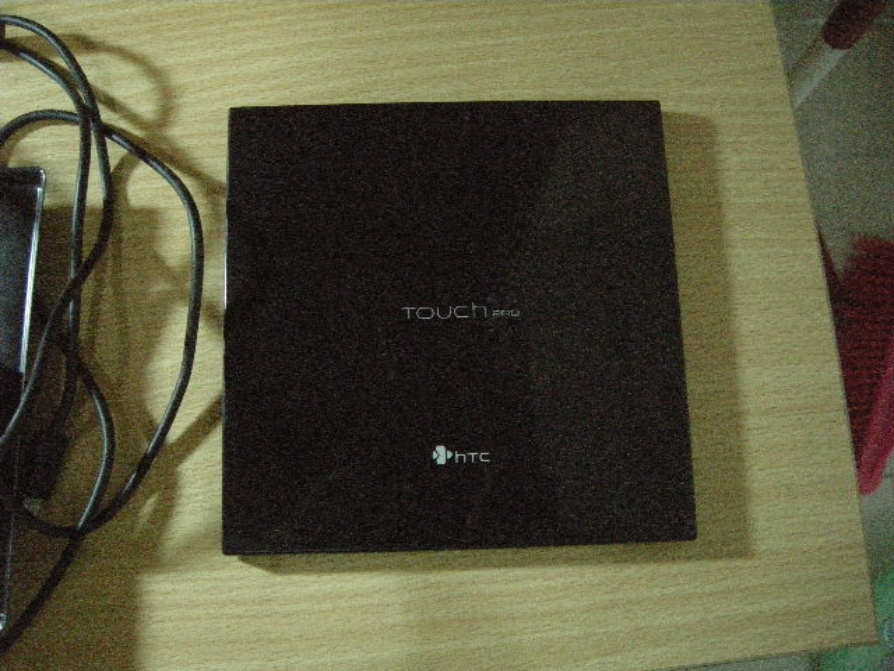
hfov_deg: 51.4
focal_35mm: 36
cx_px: 447
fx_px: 930
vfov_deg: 39.7
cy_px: 336
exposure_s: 1/30
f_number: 2.7
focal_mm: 7.5
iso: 1600
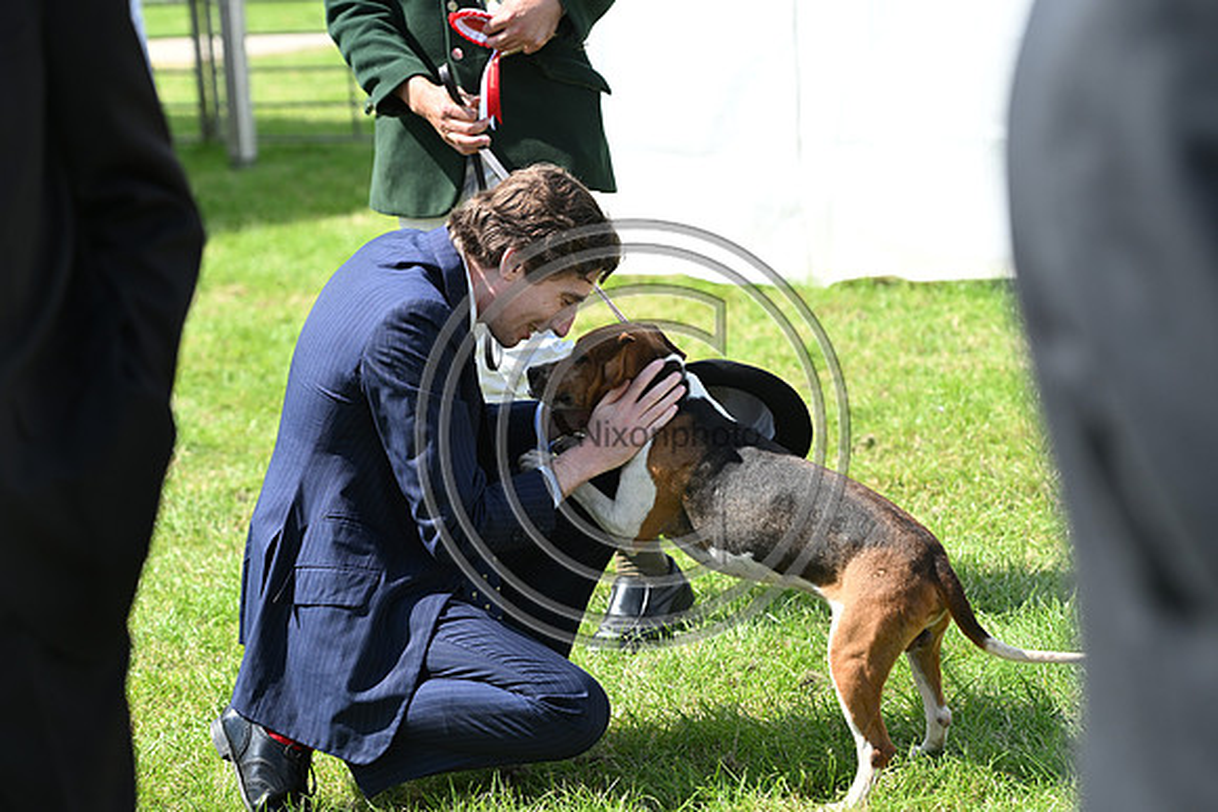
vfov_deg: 12.2
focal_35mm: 112
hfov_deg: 18.3
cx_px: 609
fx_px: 3790
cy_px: 406
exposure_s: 1/1250
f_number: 4.5
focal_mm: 112
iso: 400
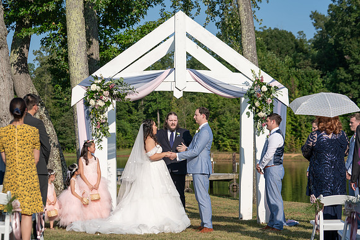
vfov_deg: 17.3
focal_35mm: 79
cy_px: 127
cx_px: 169
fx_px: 787
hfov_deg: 25.8
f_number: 4
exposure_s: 1/1600
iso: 100
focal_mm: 74
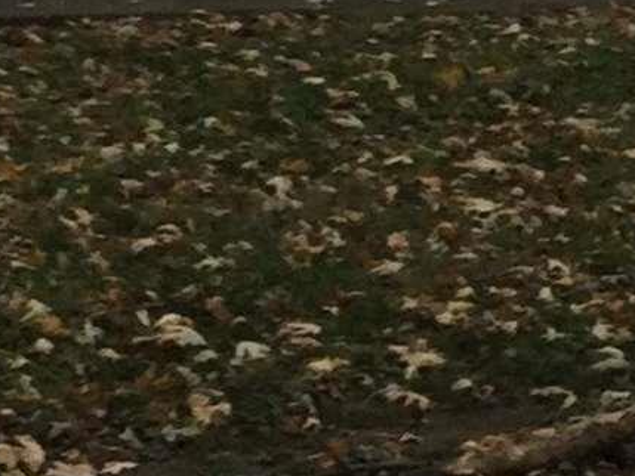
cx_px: 742
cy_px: -670
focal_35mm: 222
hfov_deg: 8.8
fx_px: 4074
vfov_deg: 6.4
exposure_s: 1/120
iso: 25
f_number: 2.4
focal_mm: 3.3
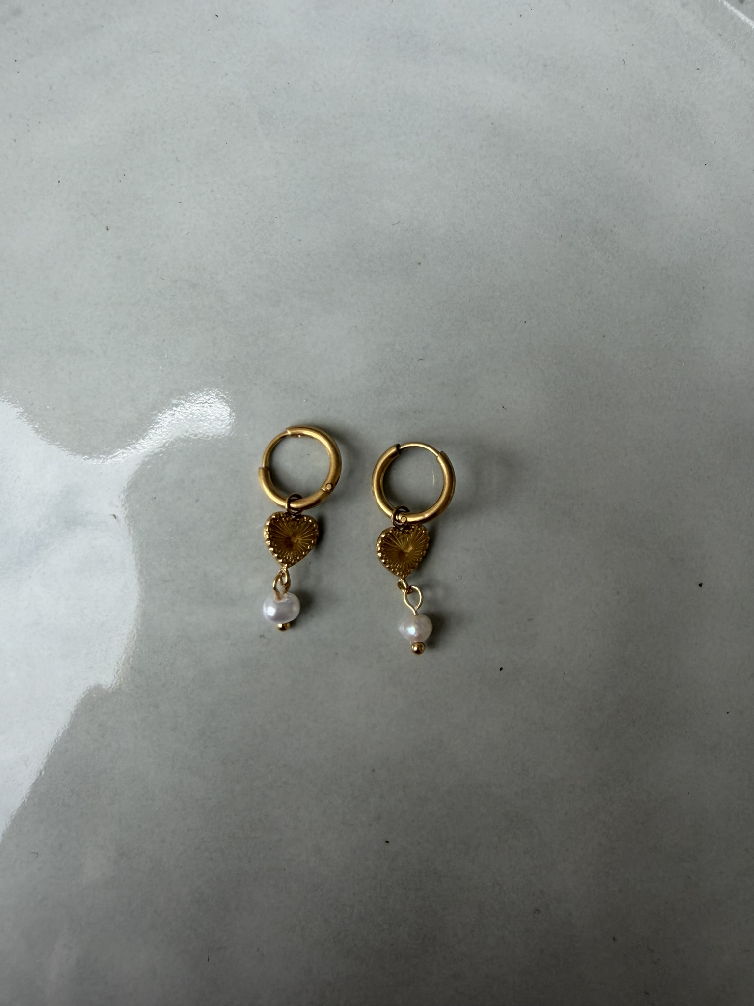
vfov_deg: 67.3
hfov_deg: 53.1
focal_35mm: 26
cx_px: 377
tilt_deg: -83.4
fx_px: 755
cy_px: 503
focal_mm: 2.22
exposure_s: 1/121
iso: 64
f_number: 2.2
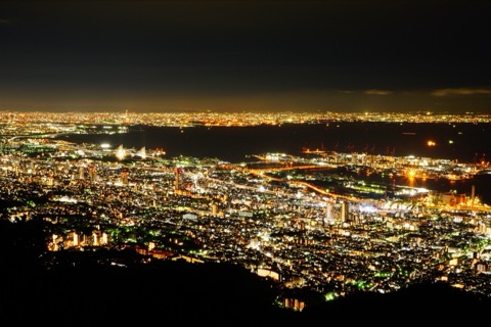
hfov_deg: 43.6
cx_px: 246
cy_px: 164
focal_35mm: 45
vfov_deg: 29.9
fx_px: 614
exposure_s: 75
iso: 200
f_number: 13
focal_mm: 30
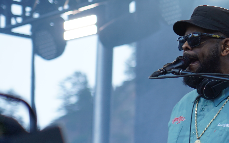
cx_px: 219
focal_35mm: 304
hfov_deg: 6.9
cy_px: 89
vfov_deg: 4.3
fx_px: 1897
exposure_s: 1/125
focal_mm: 105
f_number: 4
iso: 125
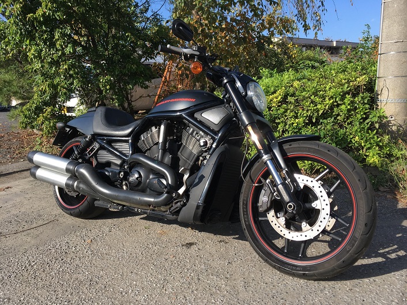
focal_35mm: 29
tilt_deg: -11.0
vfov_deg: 48.2
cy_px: 152
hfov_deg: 61.7
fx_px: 341
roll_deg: +2.8
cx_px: 204
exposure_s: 1/864
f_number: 2.2
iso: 25
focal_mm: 4.15
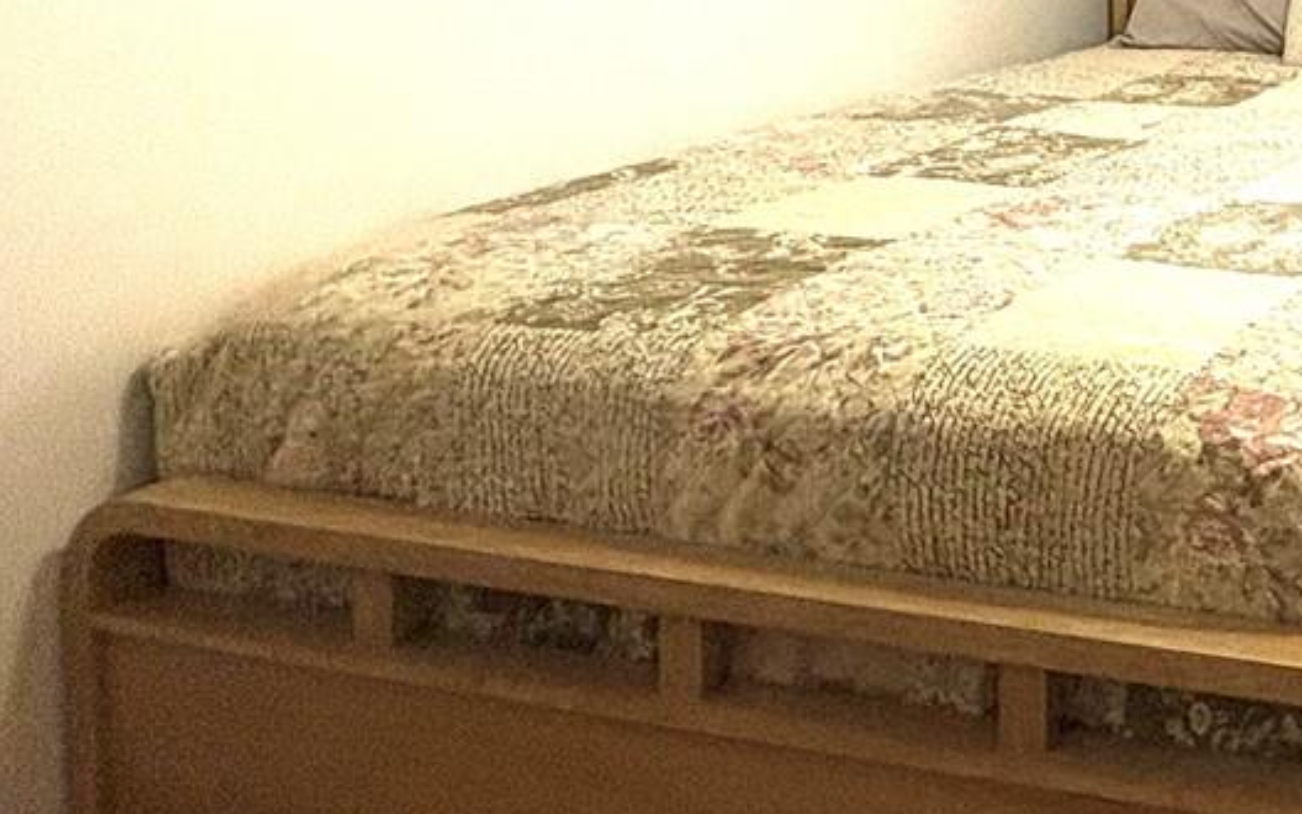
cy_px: -123
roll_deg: -0.2
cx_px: 1674
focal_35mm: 45
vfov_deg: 26.0
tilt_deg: -2.0
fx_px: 1597
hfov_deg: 33.2
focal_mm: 2.22
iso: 200
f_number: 2.2
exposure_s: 1/120
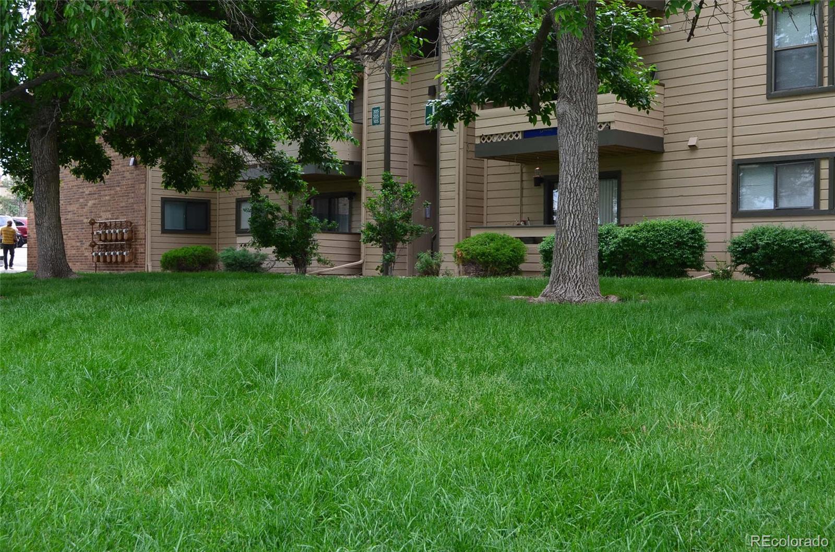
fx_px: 1041
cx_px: 418
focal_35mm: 45
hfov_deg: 43.7
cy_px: 276
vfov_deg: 29.7
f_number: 9
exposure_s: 1/100
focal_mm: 30
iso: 400
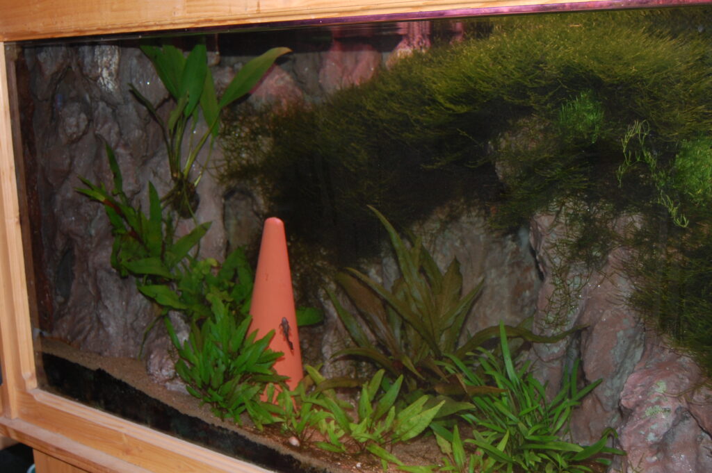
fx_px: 889
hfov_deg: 43.6
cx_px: 356
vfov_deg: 29.8
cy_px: 236
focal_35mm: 45
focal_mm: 30
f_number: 4.2
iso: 400
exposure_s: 1/60
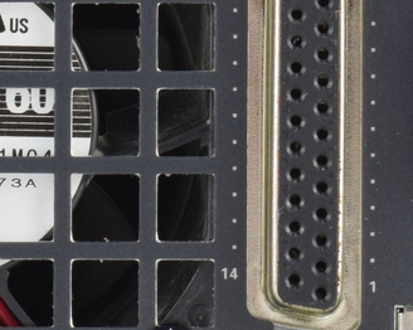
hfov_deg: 4.0
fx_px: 5912
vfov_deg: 3.2
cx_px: -106
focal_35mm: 484
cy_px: 118
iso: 500
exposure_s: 1/30
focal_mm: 55
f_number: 10
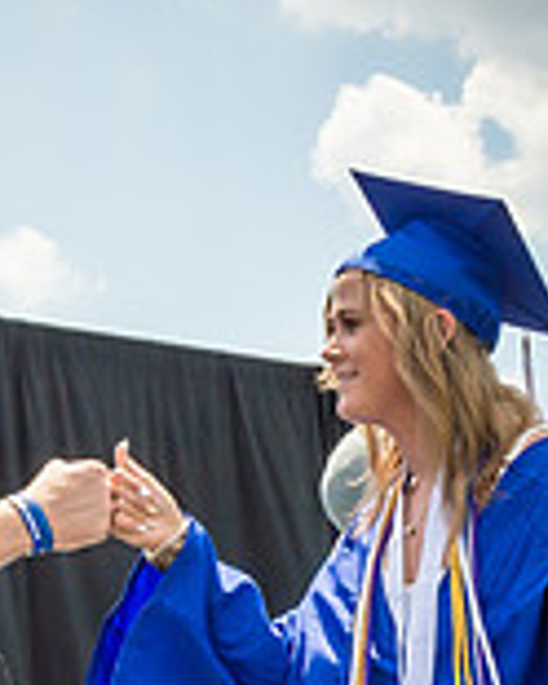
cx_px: 278
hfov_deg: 12.4
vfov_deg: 14.9
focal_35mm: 124
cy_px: 841
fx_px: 2514
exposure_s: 1/800
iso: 200
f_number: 7.1
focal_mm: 19
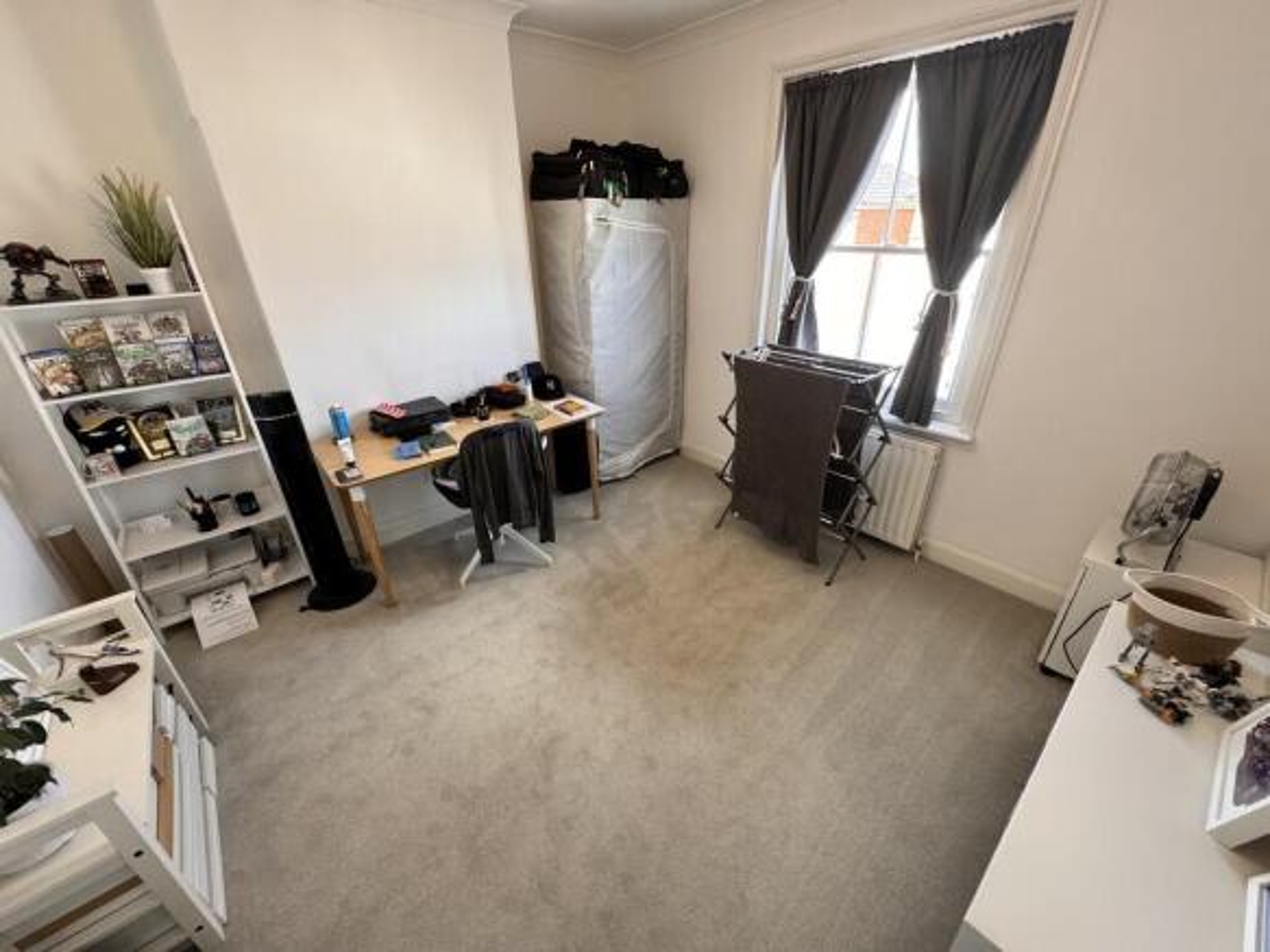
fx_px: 514
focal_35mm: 14
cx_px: 635
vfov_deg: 85.7
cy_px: 476
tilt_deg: -26.7
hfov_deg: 102.1
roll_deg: +1.2
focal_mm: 2.22
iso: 320
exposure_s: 1/100
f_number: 2.2
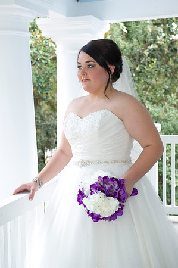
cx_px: 89
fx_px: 431
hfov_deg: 23.3
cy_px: 134
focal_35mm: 58
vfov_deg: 34.5
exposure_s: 1/50
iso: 320
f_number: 5.6
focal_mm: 58
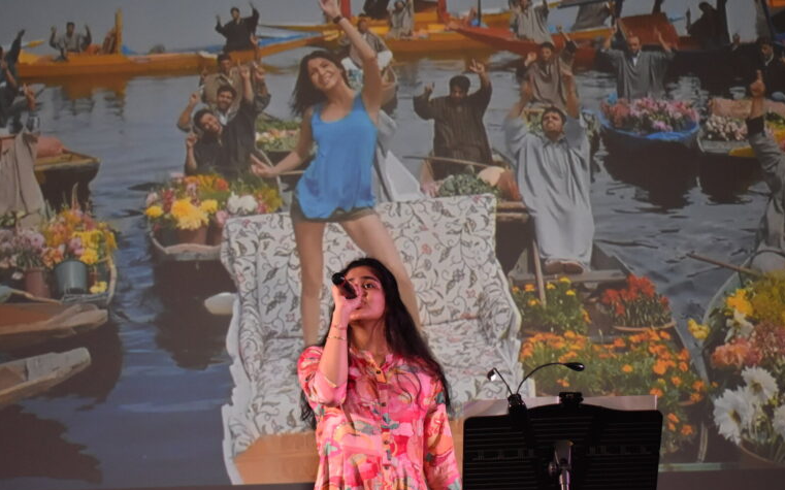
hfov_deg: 29.0
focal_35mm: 71
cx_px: 394
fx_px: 1518
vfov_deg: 18.3
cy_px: 239
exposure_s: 1/60
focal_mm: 46
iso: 2000
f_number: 5.3
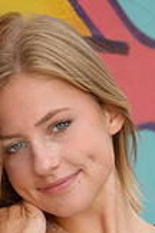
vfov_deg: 8.6
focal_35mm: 236
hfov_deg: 5.8
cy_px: 312
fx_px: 1524
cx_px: 54
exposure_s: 1/320
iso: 160
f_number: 3.2
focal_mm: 85
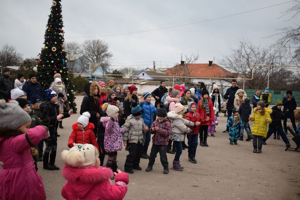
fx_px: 362
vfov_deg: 30.8
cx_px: 150
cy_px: 100
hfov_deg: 45.0
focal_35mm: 44
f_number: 4.5
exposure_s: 1/80
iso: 400
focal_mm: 29
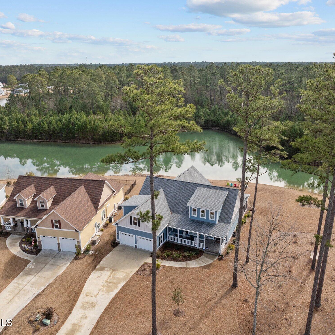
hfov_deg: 55.6
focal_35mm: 29
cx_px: 169
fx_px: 318
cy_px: 167
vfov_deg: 55.6
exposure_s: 1/3200
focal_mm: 12.29
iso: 230
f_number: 2.8
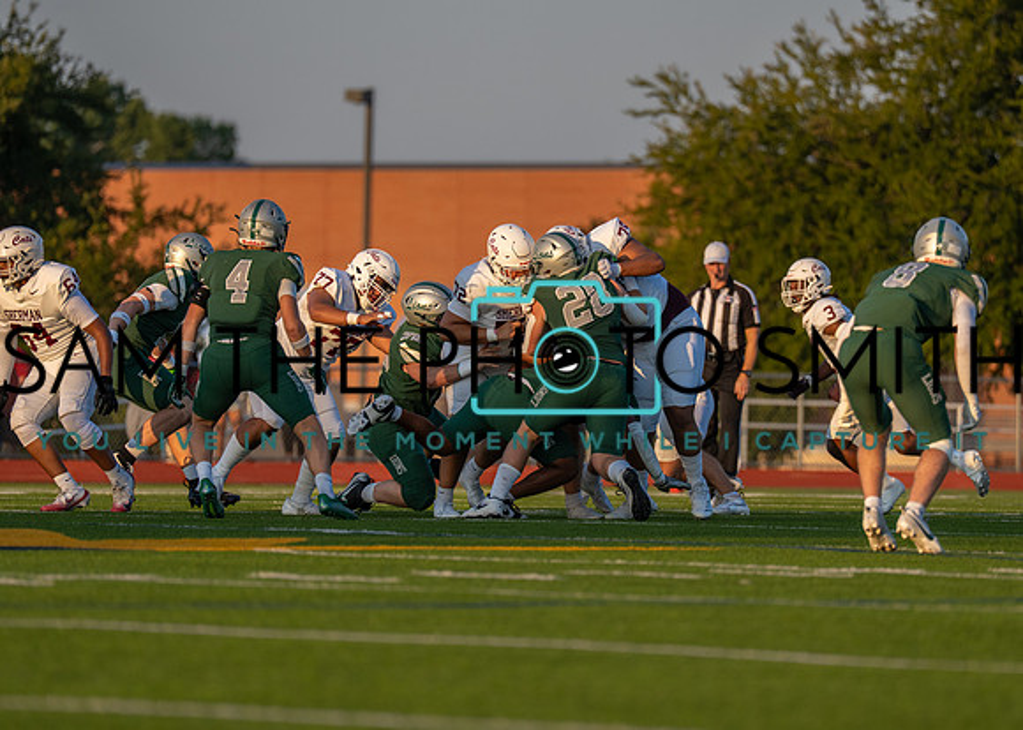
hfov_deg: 6.3
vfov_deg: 4.5
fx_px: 9243
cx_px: 572
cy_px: 380
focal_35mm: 318
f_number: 2.8
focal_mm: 200
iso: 200
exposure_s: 1/2000
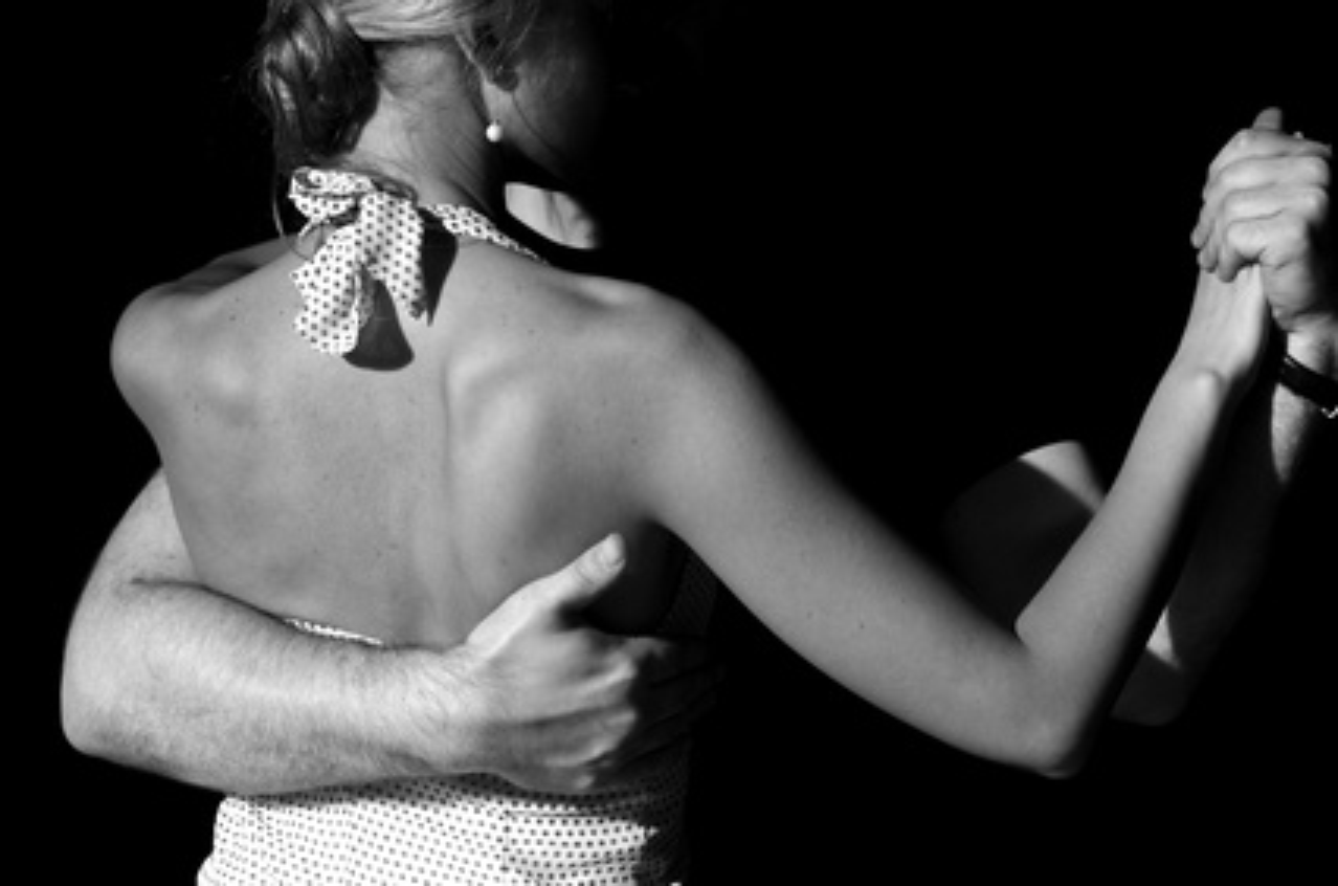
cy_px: 443
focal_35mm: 75
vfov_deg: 18.1
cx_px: 669
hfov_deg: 27.0
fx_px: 2781
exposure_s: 1/250
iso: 200
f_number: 3.5
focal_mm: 50
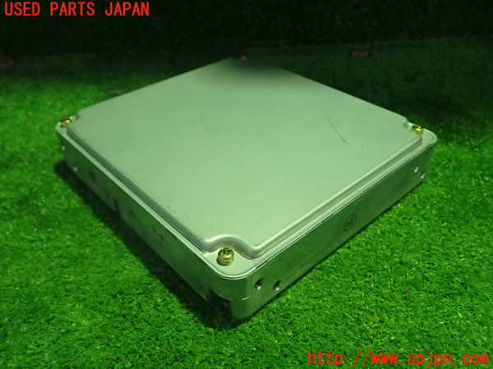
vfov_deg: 46.8
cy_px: 184
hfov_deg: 60.0
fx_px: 427
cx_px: 246
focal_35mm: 30
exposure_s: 1/30
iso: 500
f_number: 2.3
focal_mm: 5.4
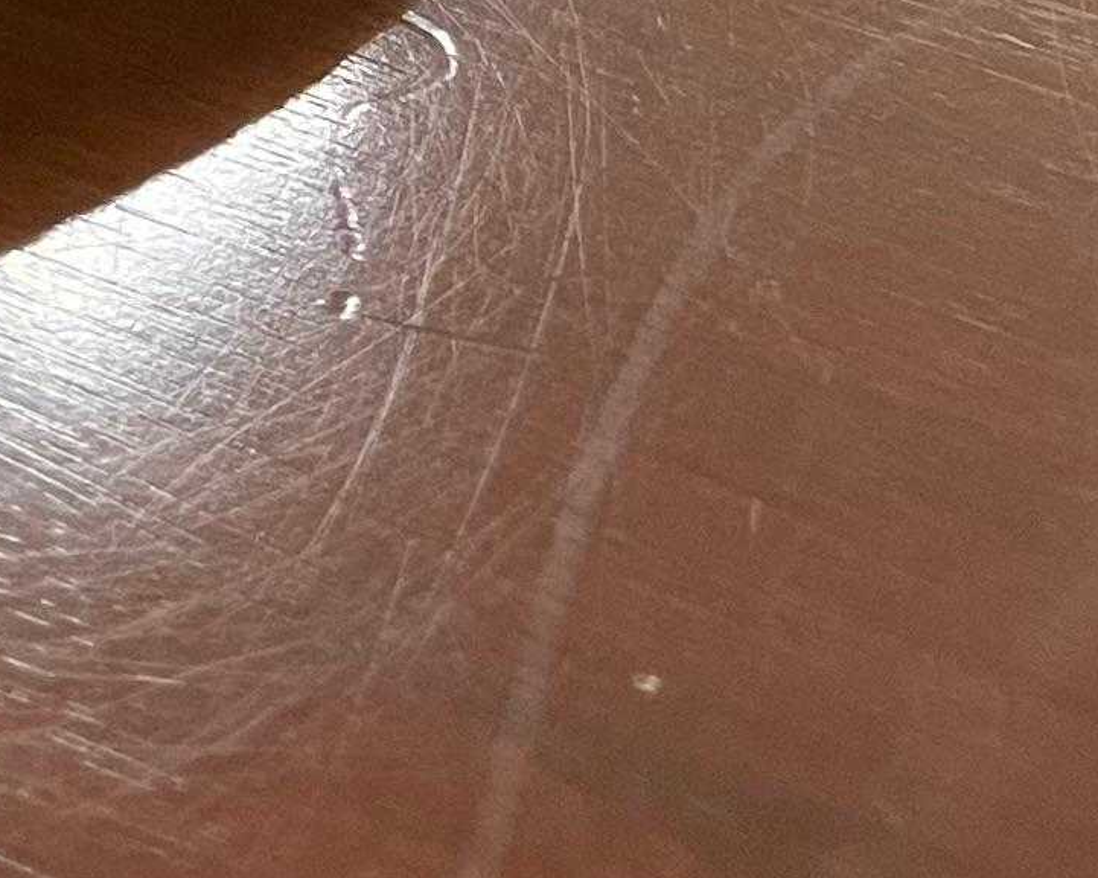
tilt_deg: -15.2
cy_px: -948
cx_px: -1626
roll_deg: -1.4
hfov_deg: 11.1
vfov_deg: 10.0
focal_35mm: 142
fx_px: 4612
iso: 125
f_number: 1.6
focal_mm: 4.2
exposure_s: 1/60
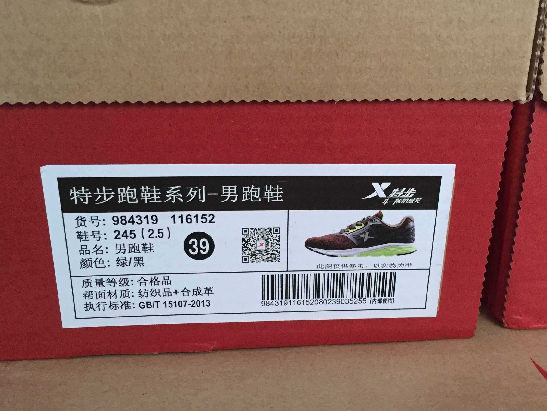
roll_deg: -1.3
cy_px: 267
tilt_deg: -25.7
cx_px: 295
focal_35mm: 40
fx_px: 632
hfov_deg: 46.8
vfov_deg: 35.7
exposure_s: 1/25
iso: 250
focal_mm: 4.15
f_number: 2.2
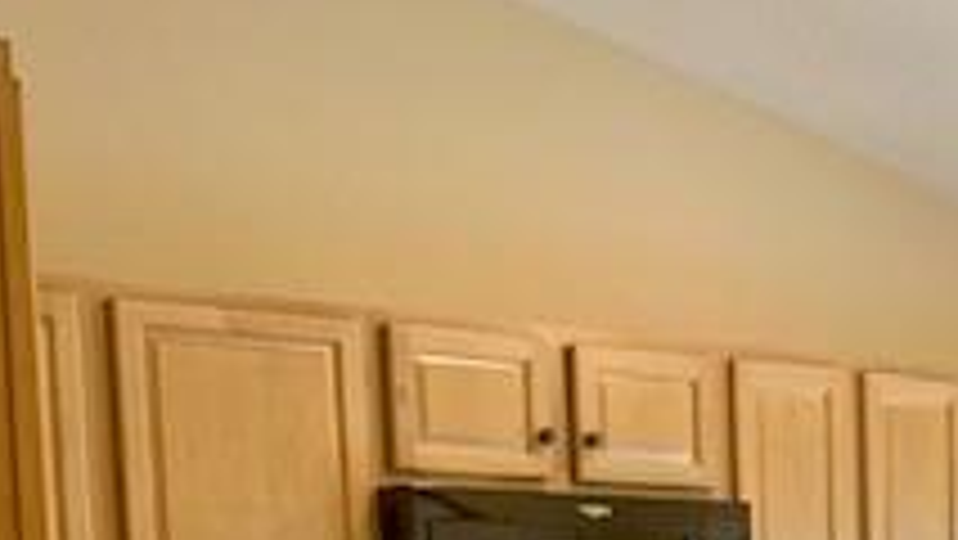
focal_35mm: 85
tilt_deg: -5.4
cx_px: 900
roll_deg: +1.7
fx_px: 2160
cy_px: 927
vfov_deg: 13.1
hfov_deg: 24.2
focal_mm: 4.25
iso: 100
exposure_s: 1/60
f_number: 1.8
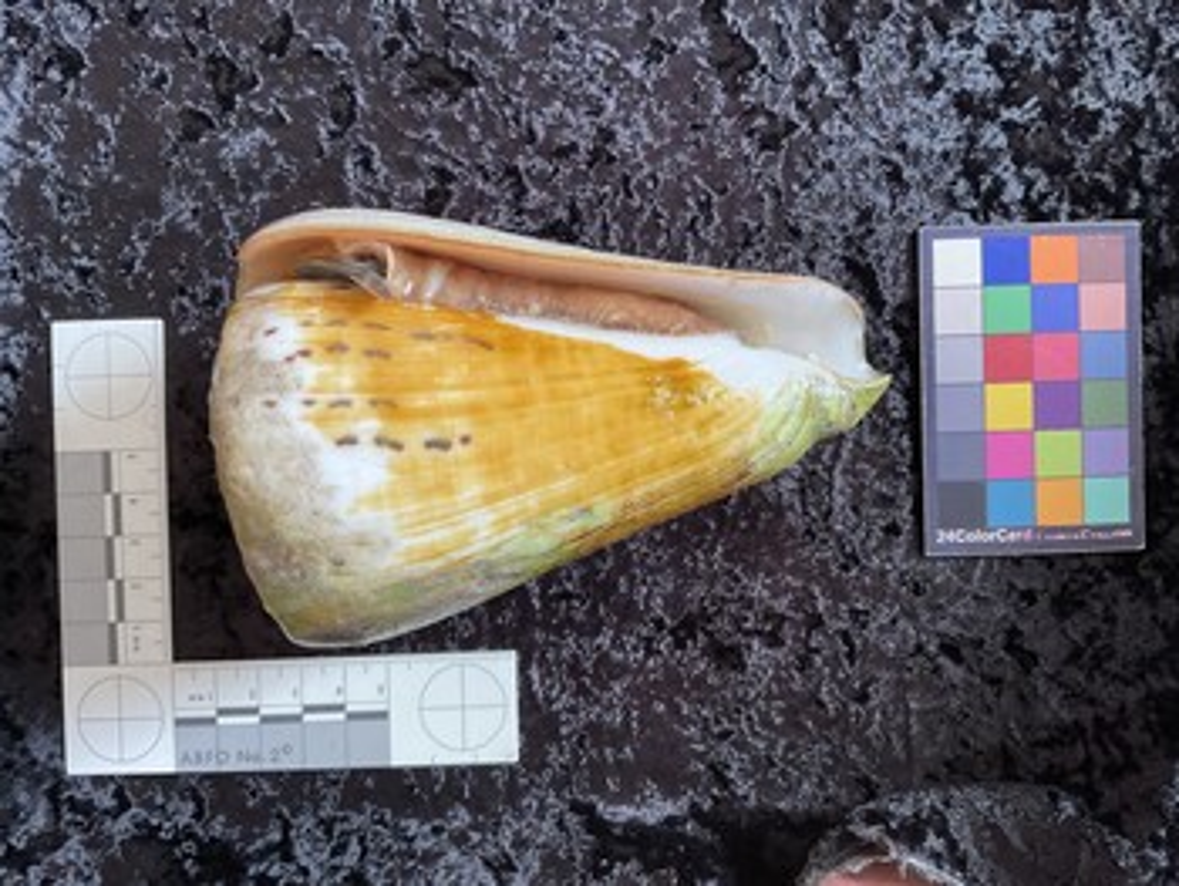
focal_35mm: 29
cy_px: 443
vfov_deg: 48.3
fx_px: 988
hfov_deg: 61.6
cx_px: 590
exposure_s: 1/120
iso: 64
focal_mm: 3
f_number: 1.8
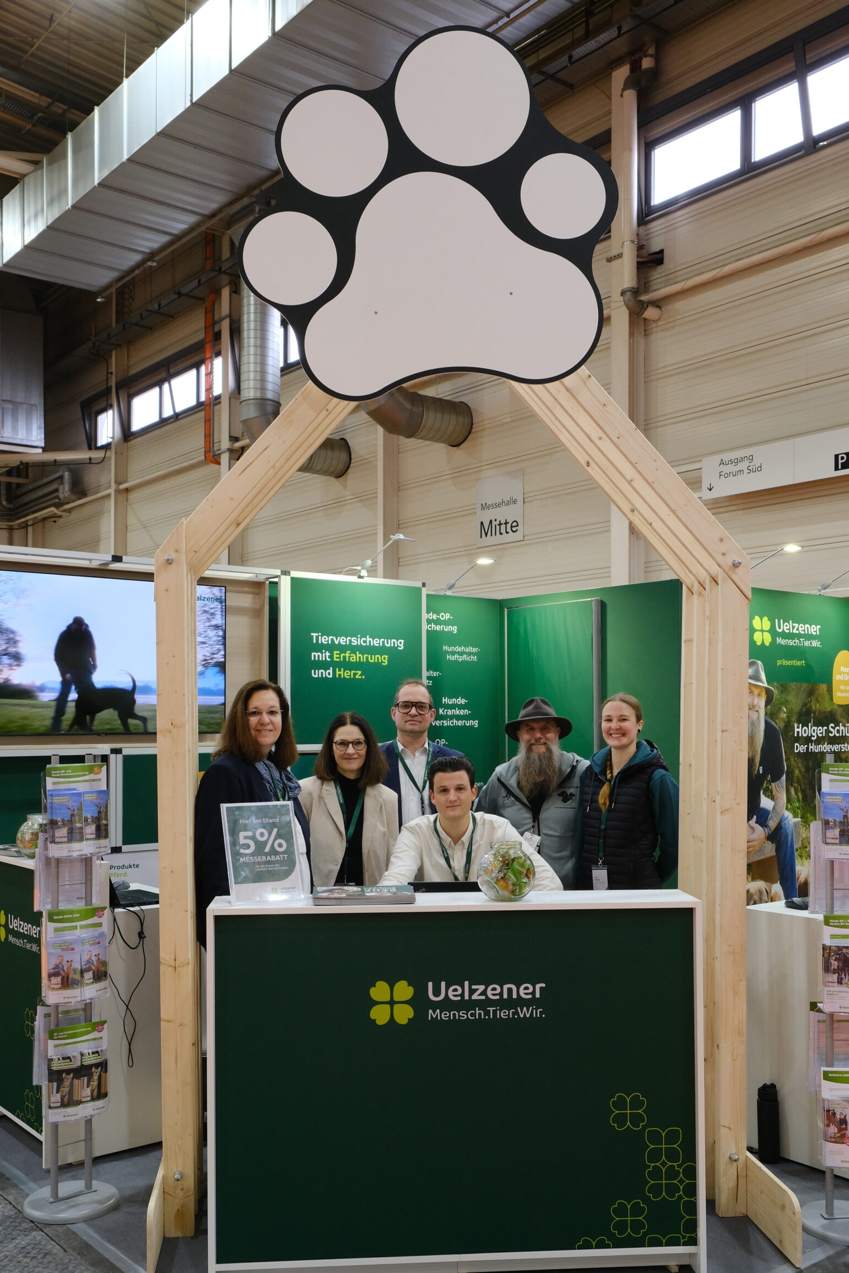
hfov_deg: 41.1
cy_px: 699
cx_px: 439
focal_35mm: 32
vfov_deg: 58.6
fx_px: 1132
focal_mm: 19.6
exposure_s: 1/30
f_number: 5.6
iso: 1250
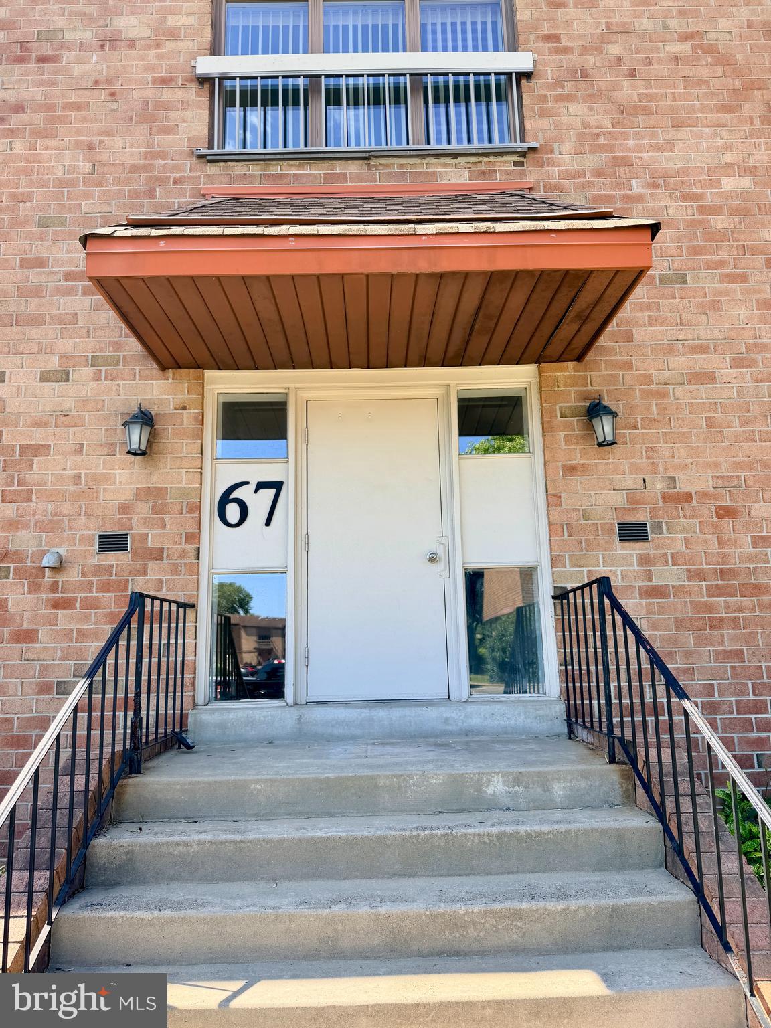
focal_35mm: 24
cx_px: 386
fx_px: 713
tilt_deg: +11.9
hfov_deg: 56.8
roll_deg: +1.1
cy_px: 514
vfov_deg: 71.6
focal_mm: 6.76
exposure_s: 1/888
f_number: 1.78
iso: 80
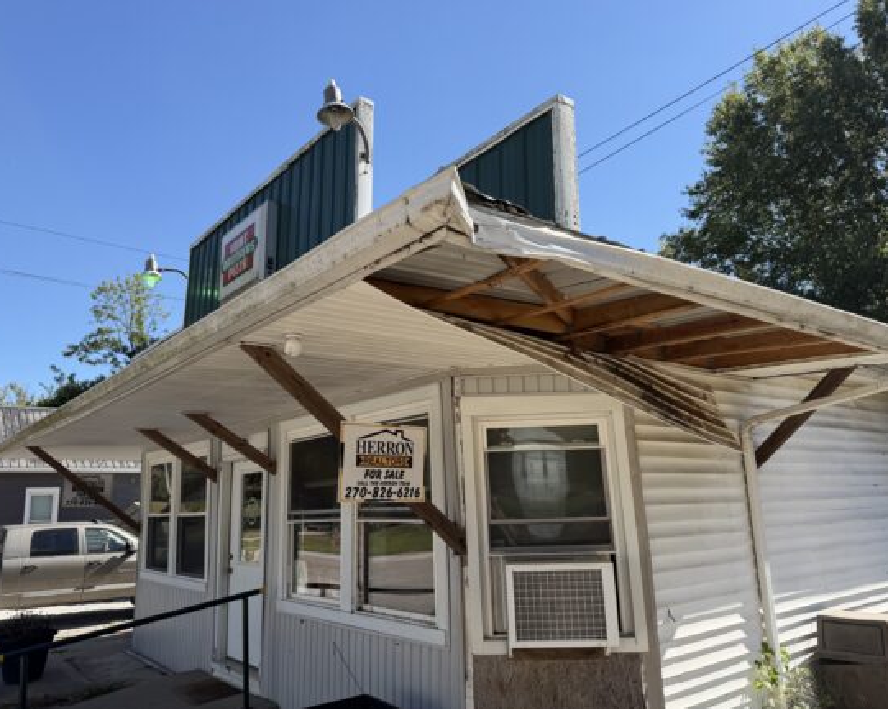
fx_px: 683
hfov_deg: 66.1
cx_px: 445
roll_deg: -0.3
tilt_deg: +15.6
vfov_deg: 54.9
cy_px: 341
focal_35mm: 26
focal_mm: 6.76
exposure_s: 1/2907
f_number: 1.78
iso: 80
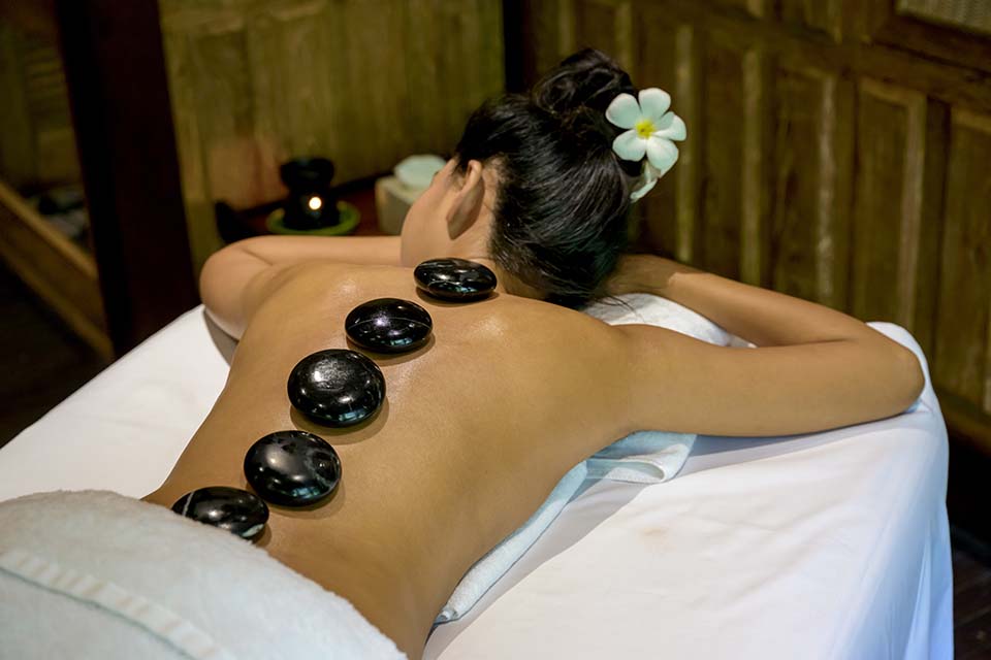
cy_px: 330
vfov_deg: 22.6
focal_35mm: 60
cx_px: 496
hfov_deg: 33.4
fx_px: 1652
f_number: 4.5
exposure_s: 1/200
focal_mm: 60
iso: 3200
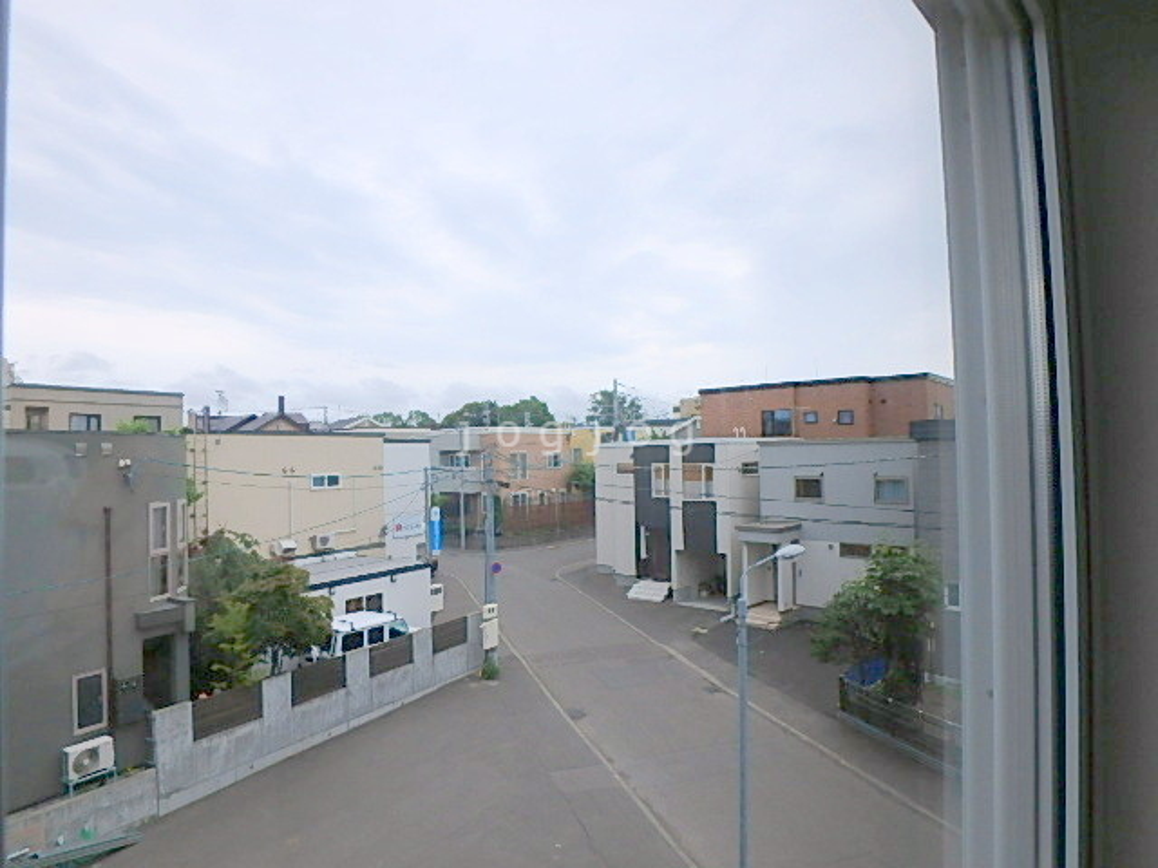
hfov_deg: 79.0
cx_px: 579
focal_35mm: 21
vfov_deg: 63.4
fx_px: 703
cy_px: 434
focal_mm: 3.7
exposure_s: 1/1000
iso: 125
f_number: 3.5
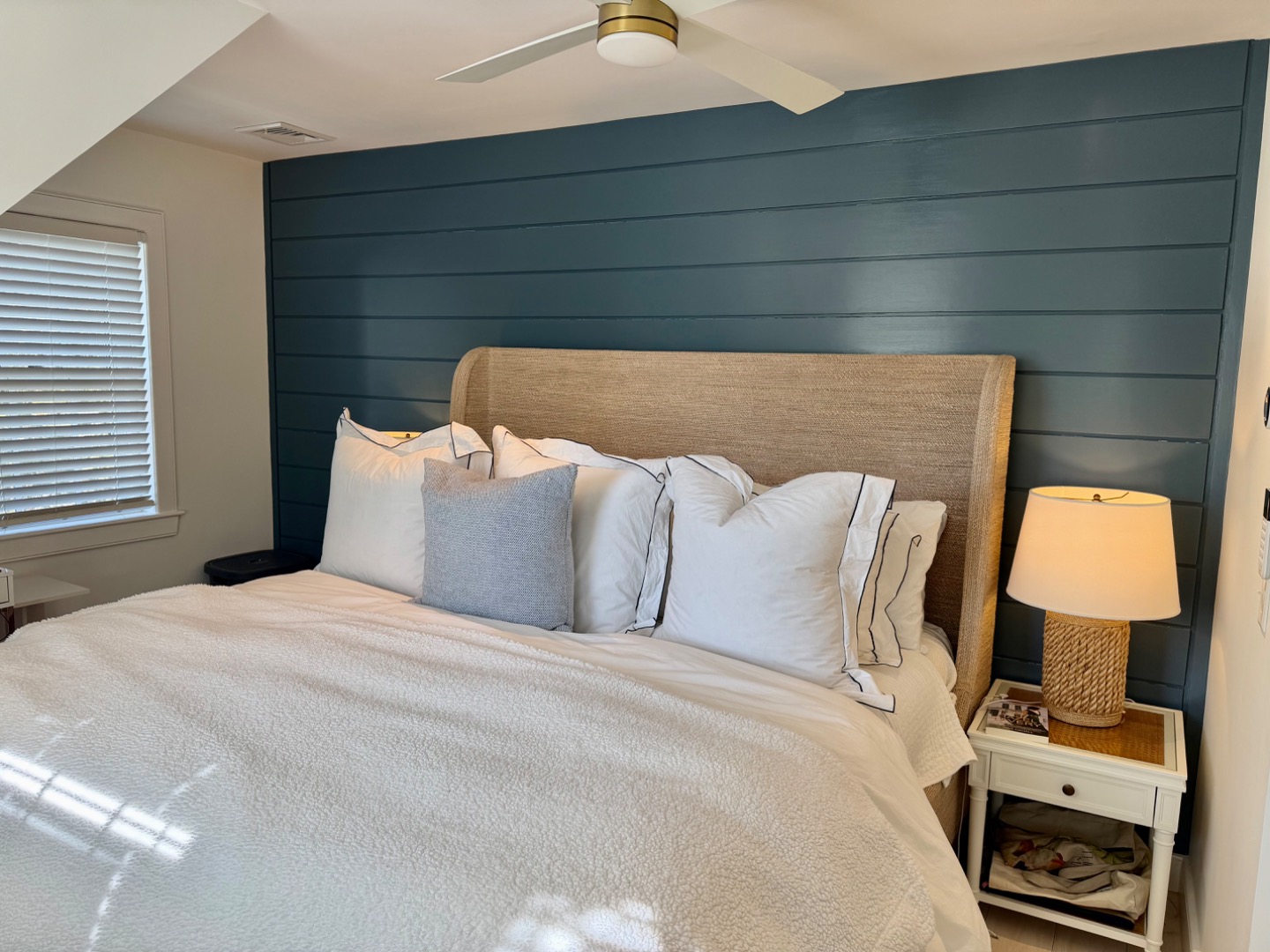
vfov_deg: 56.8
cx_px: 635
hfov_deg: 71.6
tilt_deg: -6.8
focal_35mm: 24
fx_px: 881
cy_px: 476
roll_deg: -1.7
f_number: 1.78
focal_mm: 6.76
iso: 64
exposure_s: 1/151
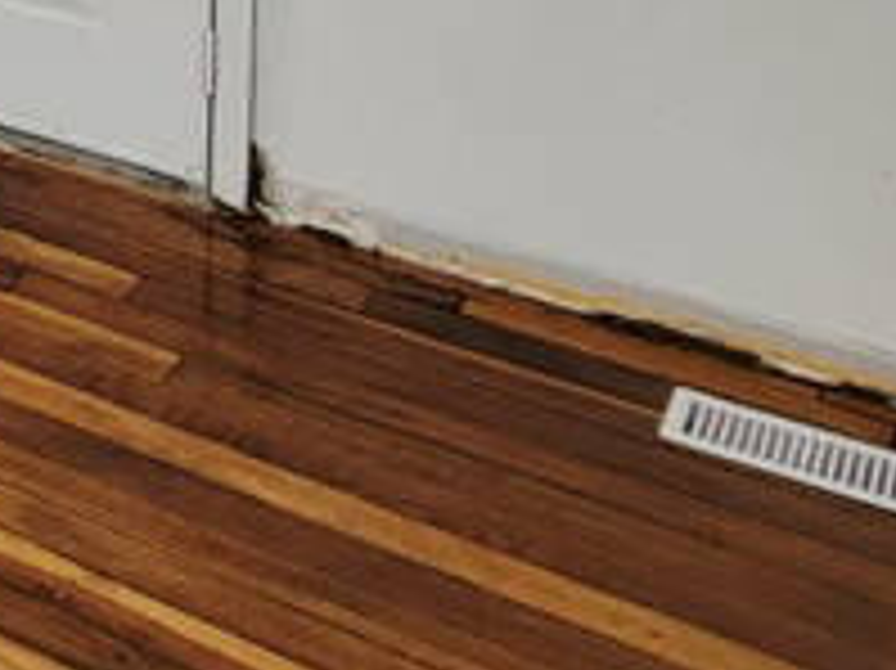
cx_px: -716
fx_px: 1733
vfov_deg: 18.1
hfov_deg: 20.5
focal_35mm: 67
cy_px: -477
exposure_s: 1/123
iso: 50
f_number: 2.2
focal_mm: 2.2
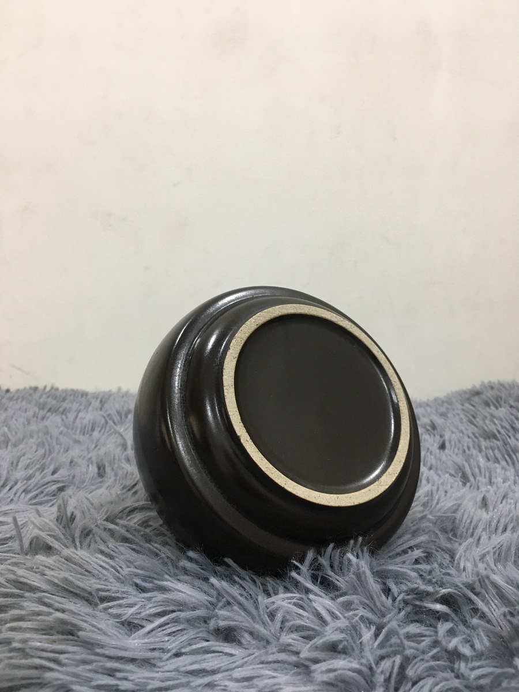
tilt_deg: -6.8
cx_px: 260
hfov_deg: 48.2
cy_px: 346
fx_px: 580
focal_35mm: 29
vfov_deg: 61.7
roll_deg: -1.5
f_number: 2.2
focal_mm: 4.15
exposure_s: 1/33
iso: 125
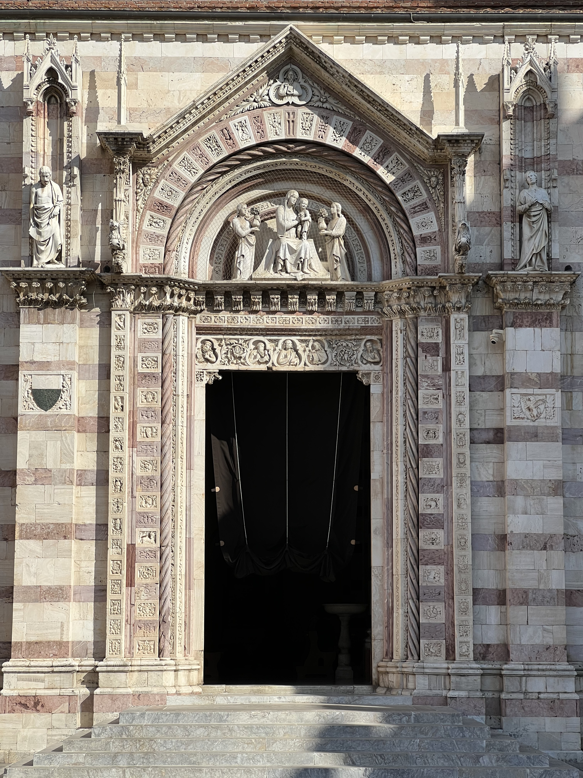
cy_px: 389
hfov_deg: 19.1
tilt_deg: +8.4
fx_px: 1729
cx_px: 292
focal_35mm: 77
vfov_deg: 25.3
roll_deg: -0.4
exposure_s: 1/943
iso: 32
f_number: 2.8
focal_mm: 9
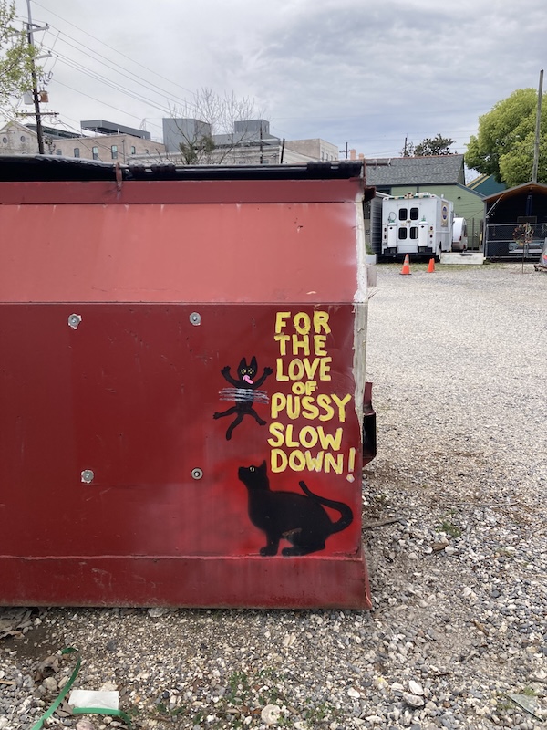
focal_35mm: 28
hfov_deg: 49.7
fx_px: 590
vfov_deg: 63.4
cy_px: 365
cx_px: 274
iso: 20
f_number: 1.8
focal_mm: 3.99
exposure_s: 1/1548
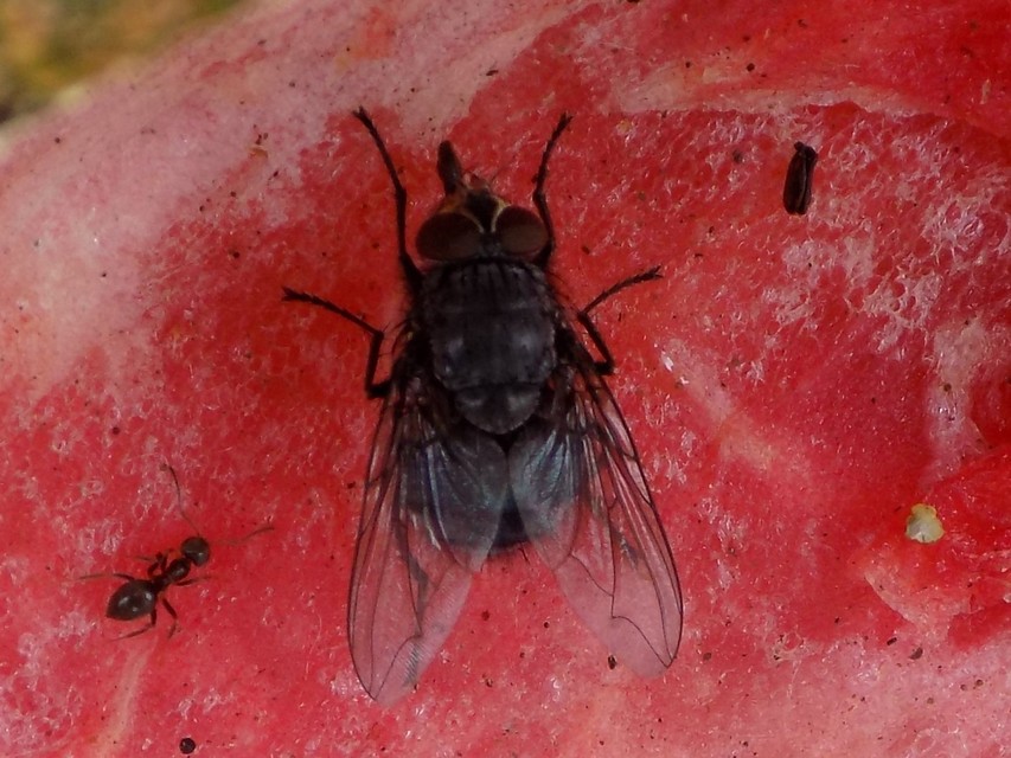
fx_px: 1899
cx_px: 506
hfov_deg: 29.8
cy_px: 379
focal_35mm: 65
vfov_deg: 22.6
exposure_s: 1/100
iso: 80
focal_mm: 11.5
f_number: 4.1
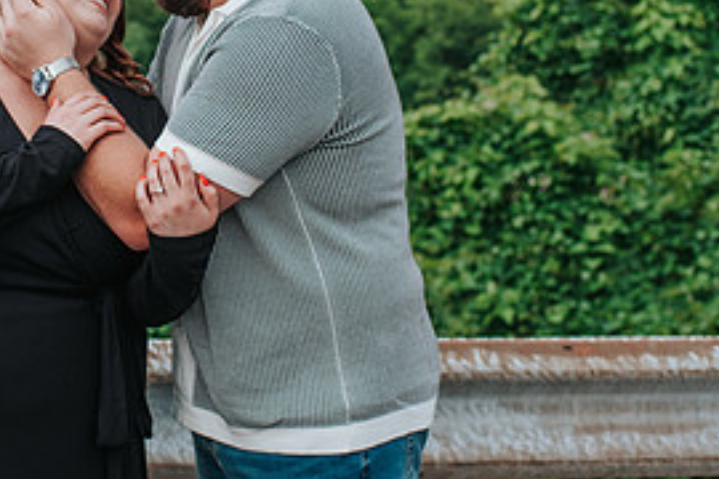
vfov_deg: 16.5
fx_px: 1638
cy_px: 69
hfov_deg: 24.4
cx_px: 139
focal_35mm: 82
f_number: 3.5
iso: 400
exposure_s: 1/1000
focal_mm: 35
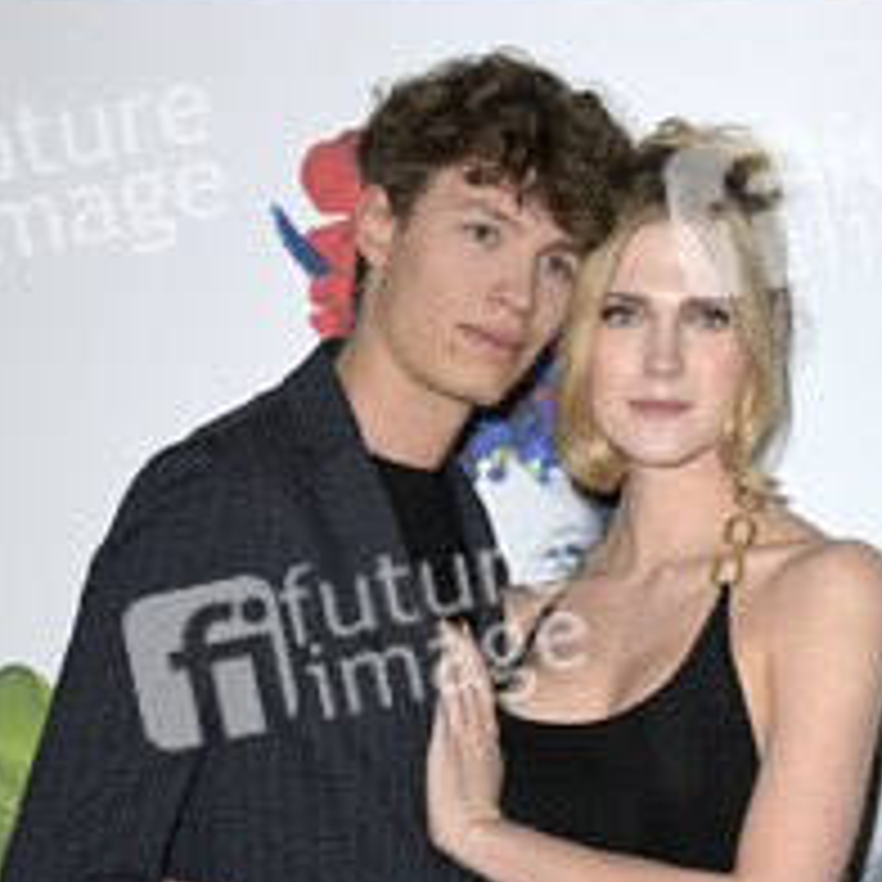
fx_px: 3603
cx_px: 486
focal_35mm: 125
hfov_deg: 14.0
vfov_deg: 13.8
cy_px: 868
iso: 640
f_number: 6.3
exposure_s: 1/250
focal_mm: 72
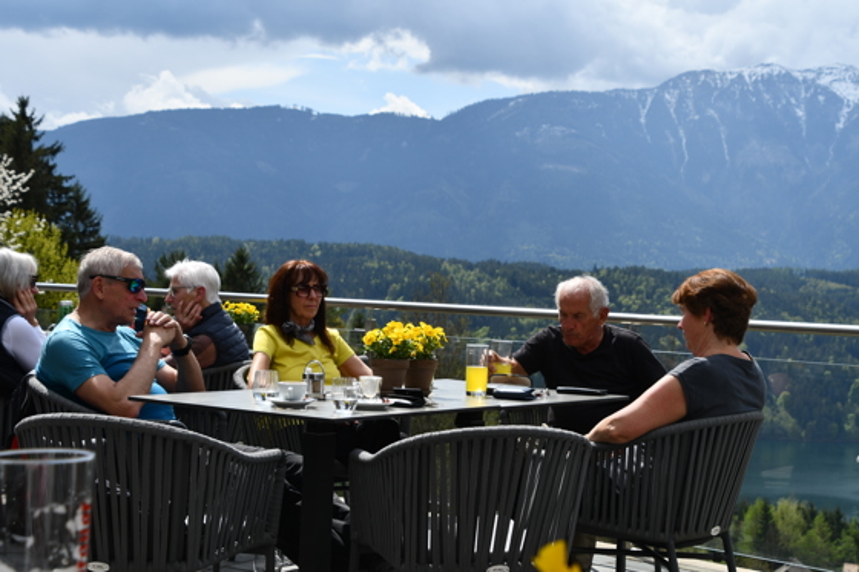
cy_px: 286
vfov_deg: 22.6
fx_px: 1431
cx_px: 430
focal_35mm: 60
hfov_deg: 33.4
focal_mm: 40
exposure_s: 1/320
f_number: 9
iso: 100
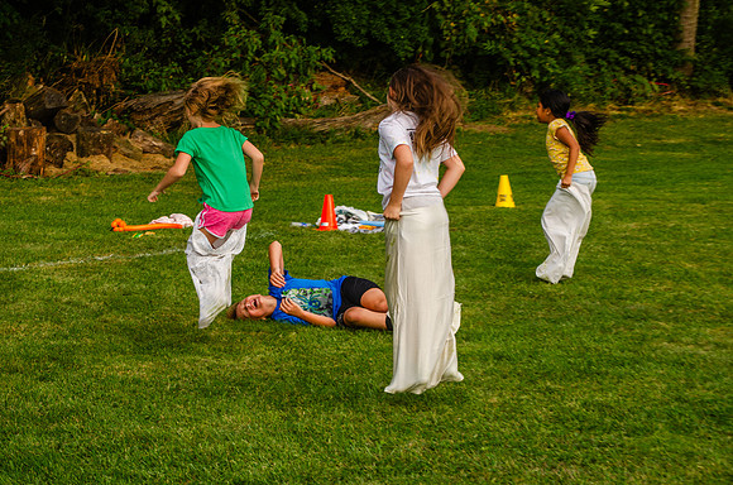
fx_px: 1889
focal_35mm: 93
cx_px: 366
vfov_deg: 14.6
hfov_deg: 22.0
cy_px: 242
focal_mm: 62
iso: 200
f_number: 7.1
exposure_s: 1/200
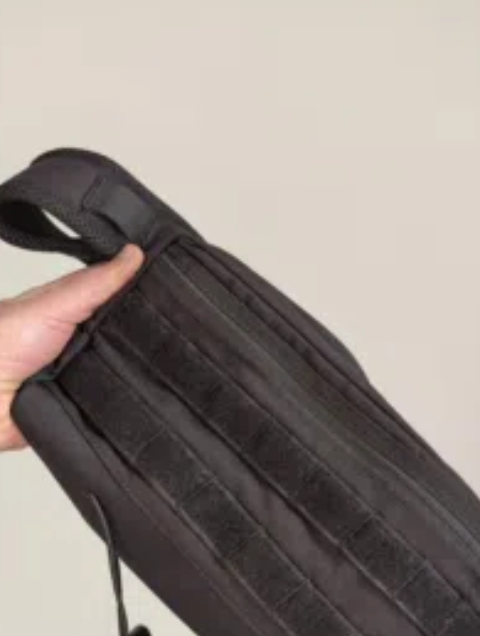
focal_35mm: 37
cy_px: 439
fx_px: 681
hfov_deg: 38.8
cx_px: 254
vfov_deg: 48.9
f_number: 1.68
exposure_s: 1/62.4
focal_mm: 6.9
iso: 135
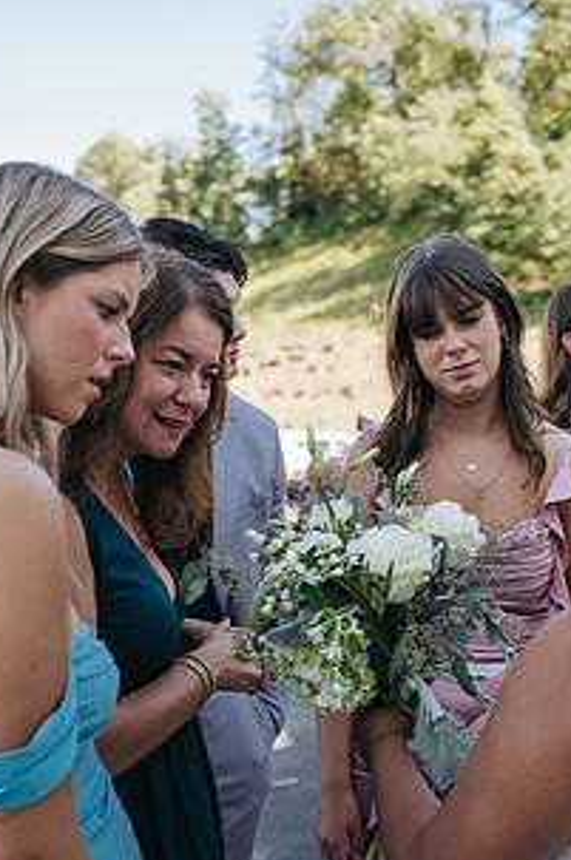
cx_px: 337
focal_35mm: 52
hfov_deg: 25.9
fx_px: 1241
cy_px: 500
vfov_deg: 38.1
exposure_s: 1/400
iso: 220
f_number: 3.5
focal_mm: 35
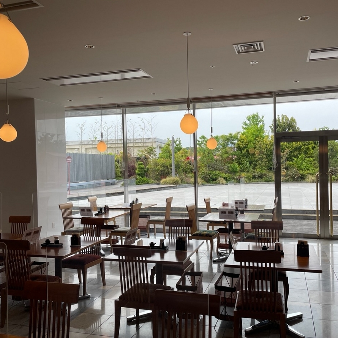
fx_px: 342
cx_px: 191
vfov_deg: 52.5
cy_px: 171
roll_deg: +1.3
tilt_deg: -1.1
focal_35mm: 31
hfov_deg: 52.4
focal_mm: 4.2
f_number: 1.6
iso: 32
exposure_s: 1/274
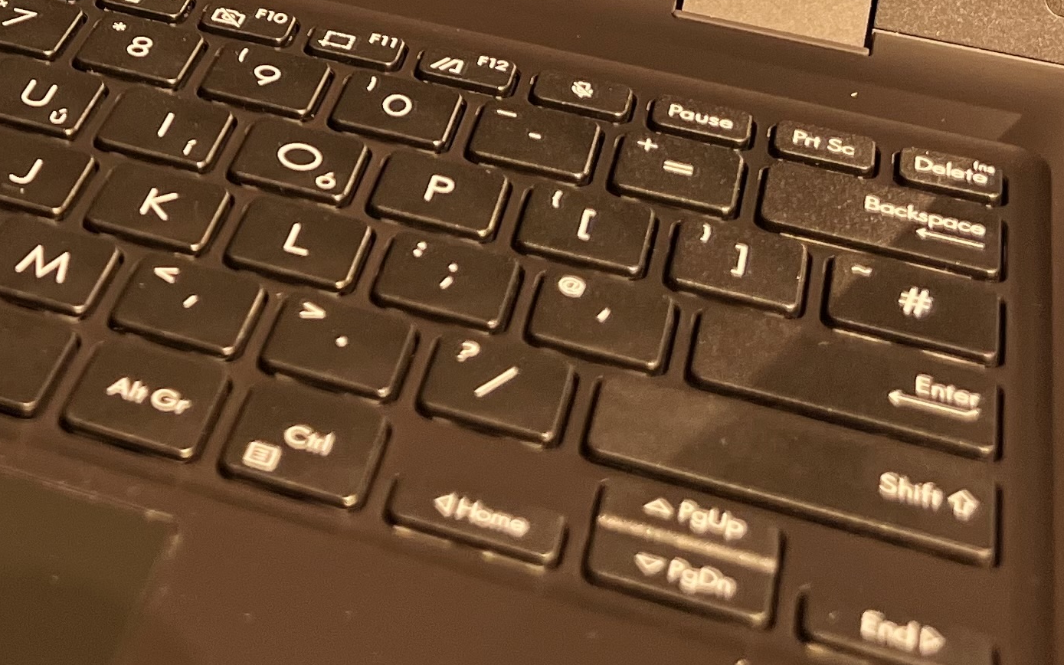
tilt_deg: -24.2
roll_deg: -0.1
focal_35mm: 80
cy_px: -324
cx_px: -32
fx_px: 2320
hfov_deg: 24.5
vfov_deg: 15.1
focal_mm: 5.7
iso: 125
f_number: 1.5
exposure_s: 1/95
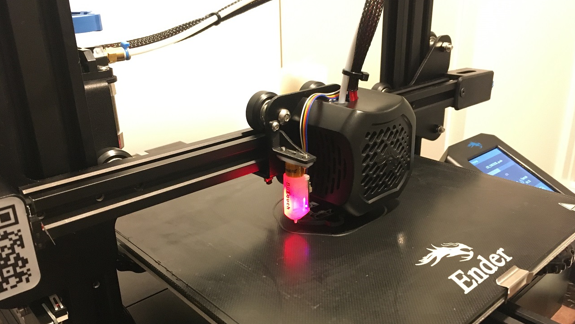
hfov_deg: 61.0
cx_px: 290
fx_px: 488
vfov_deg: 36.6
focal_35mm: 32
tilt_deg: -21.1
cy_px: 177
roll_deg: +0.9
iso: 250
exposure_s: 1/17
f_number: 2.2
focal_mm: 4.15
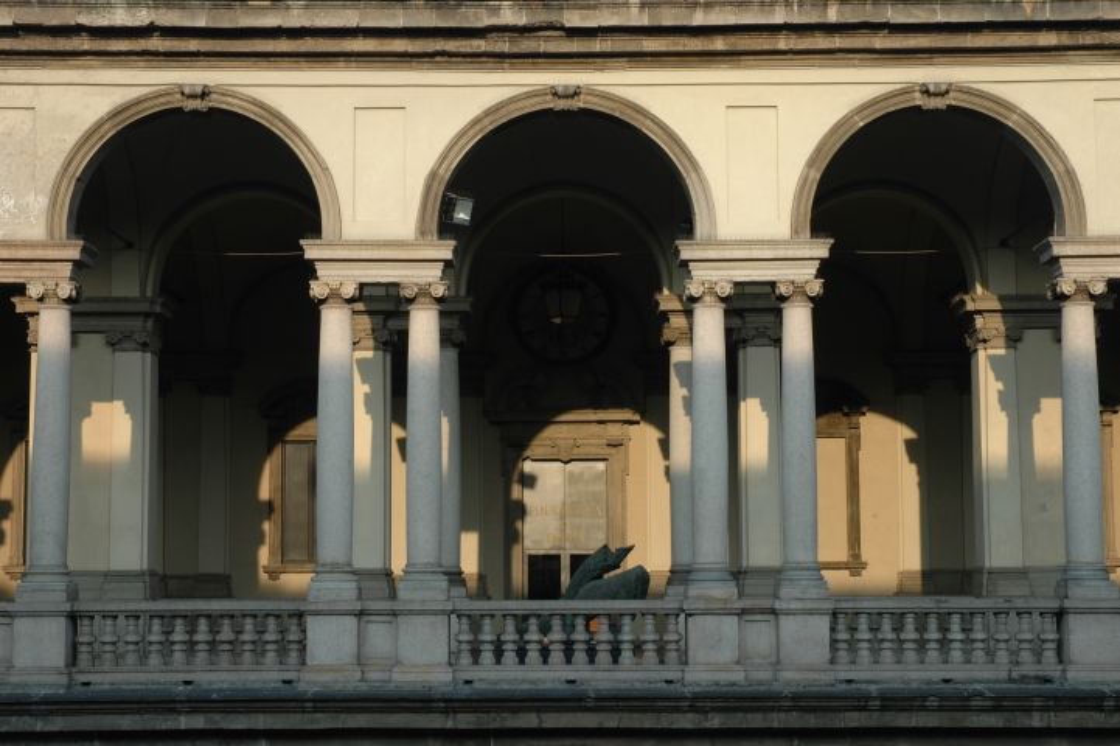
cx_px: 560
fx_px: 2052
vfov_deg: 20.6
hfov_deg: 30.5
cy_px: 373
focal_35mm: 66
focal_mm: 44
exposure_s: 1/60
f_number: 13
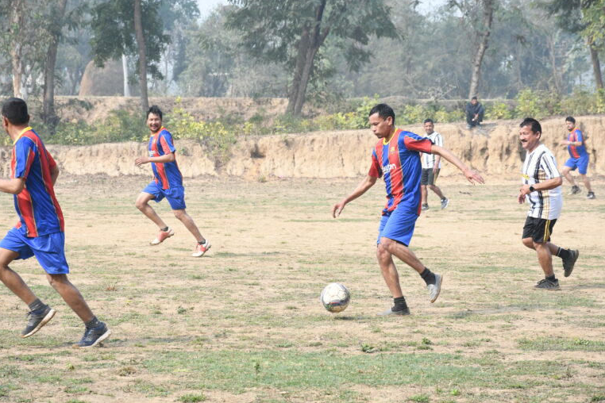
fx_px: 2285
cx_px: 301
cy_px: 201
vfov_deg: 10.1
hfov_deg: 15.1
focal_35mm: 136
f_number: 5.3
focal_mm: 90
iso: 800
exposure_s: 1/800
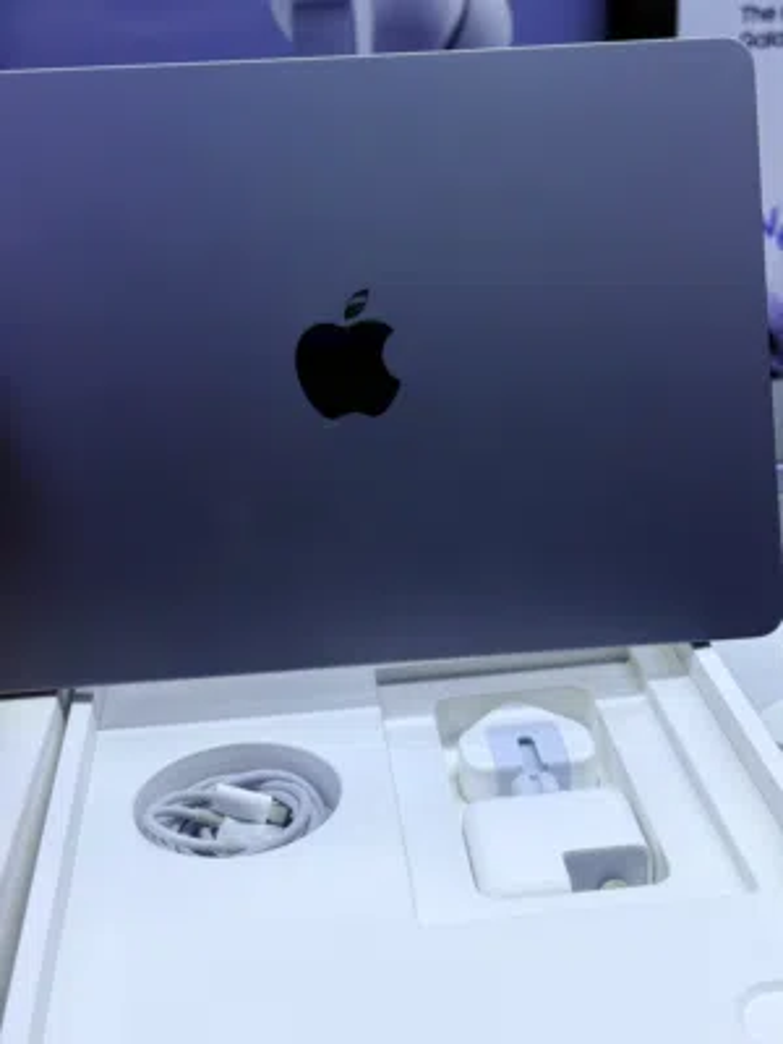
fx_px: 1448
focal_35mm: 48
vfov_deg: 39.7
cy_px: 522
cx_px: 392
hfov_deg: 30.3
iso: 100
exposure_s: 1/418
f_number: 1.78
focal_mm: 6.76
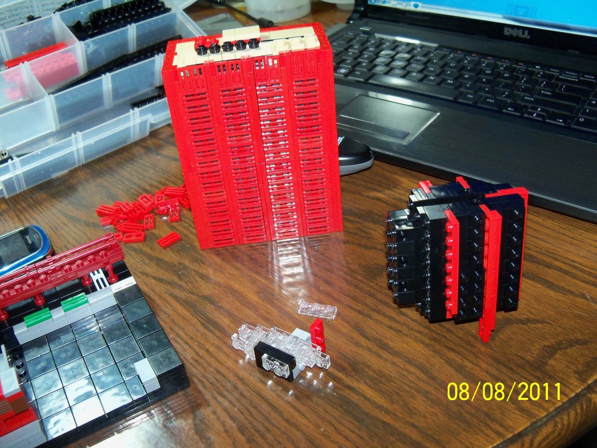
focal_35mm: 35
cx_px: 298
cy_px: 224
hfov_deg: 52.6
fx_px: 604
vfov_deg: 40.7
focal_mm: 6.2
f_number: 3.5
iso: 200
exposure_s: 1/30
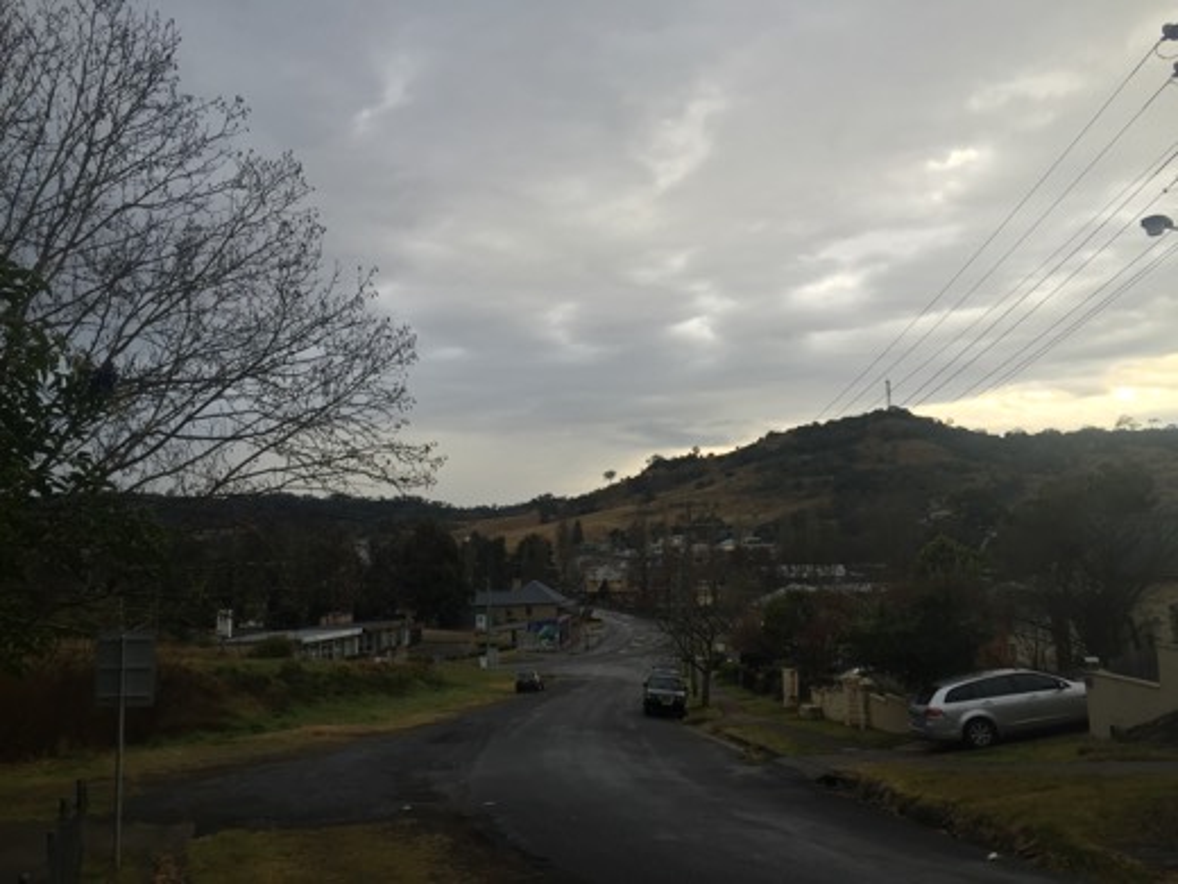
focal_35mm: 29
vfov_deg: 48.2
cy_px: 442
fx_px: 987
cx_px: 589
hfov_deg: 61.7
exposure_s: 1/120
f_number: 2.2
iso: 40
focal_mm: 4.15
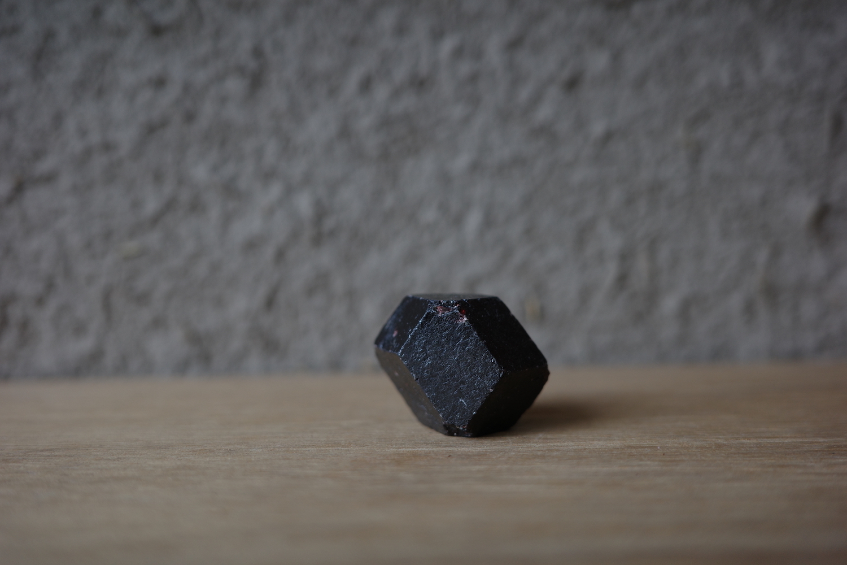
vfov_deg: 33.4
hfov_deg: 48.5
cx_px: 424
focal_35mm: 40
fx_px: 941
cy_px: 282
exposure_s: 1/125
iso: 200
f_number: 2.8
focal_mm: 26
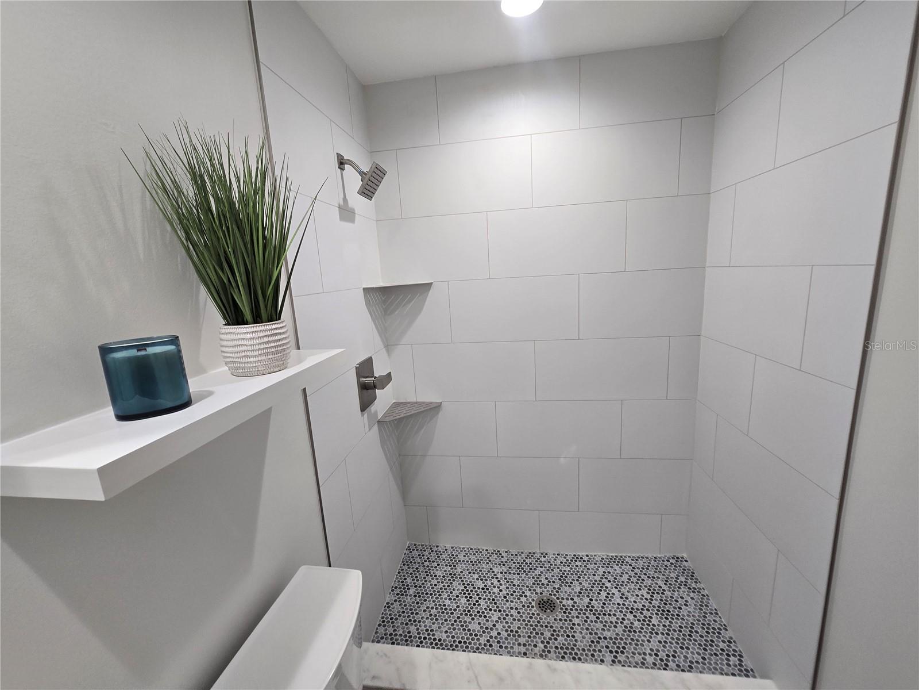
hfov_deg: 106.2
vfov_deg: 89.9
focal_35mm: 13
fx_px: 345
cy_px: 345
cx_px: 460
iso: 100
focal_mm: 2.2
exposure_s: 1/60
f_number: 2.2
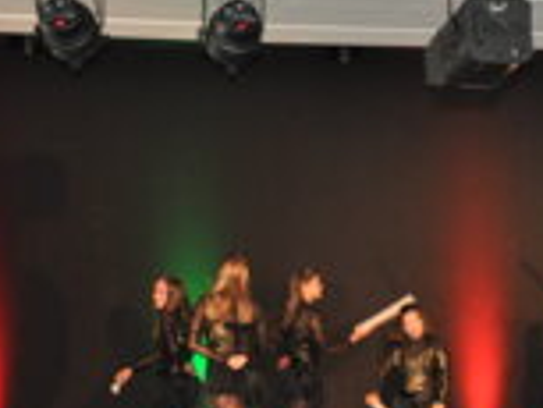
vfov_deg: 9.4
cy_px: 309
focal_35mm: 158
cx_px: 564
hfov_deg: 12.3
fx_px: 2480
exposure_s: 1/60
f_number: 4.8
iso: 800
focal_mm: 42
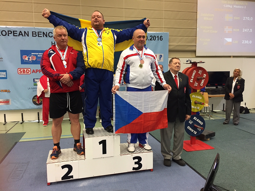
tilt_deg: -7.3
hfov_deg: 61.7
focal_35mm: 29
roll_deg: +0.0
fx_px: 214
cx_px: 128
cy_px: 96
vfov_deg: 48.2
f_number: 2.2
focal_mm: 4.15
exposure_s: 1/33
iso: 160
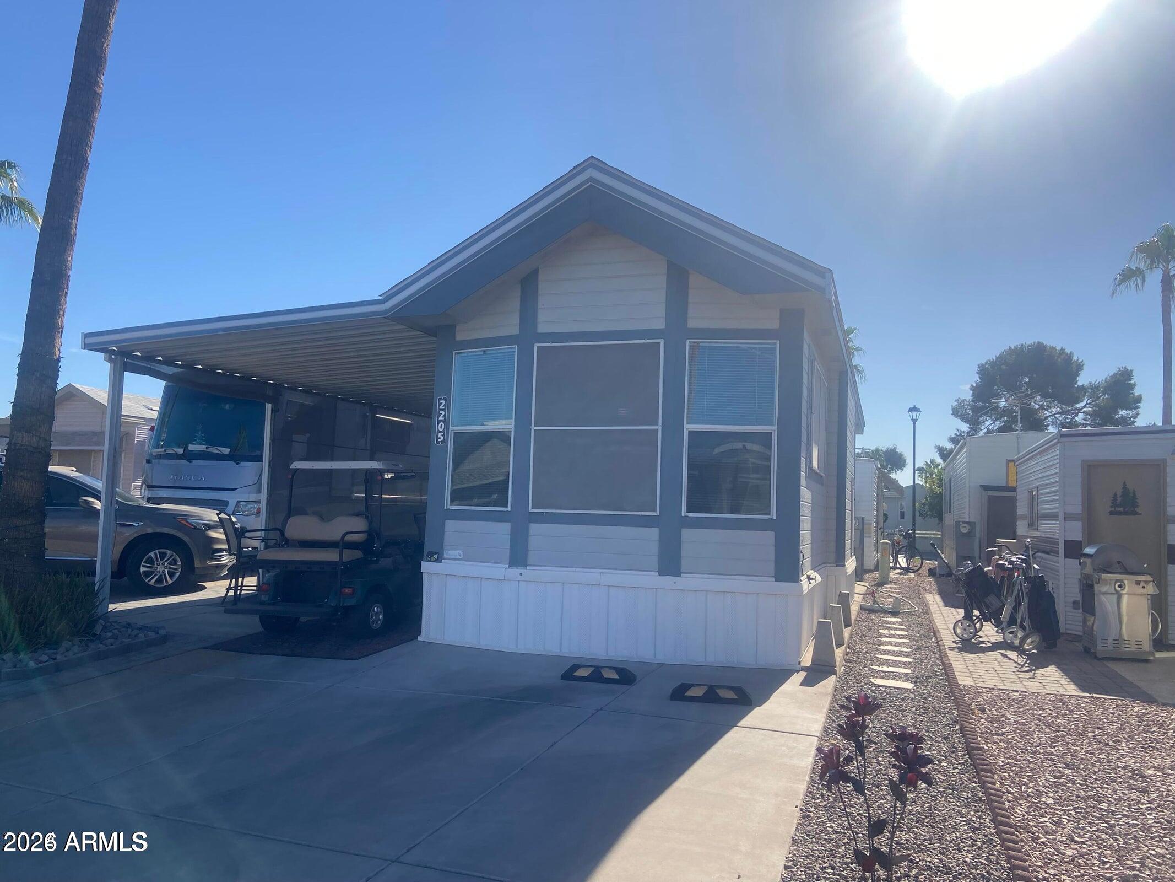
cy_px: 441
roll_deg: -2.7
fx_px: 883
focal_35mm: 26
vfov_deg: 53.1
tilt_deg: +4.6
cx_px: 588
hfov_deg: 67.3
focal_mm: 4.25
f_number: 1.8
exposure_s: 1/3497
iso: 32
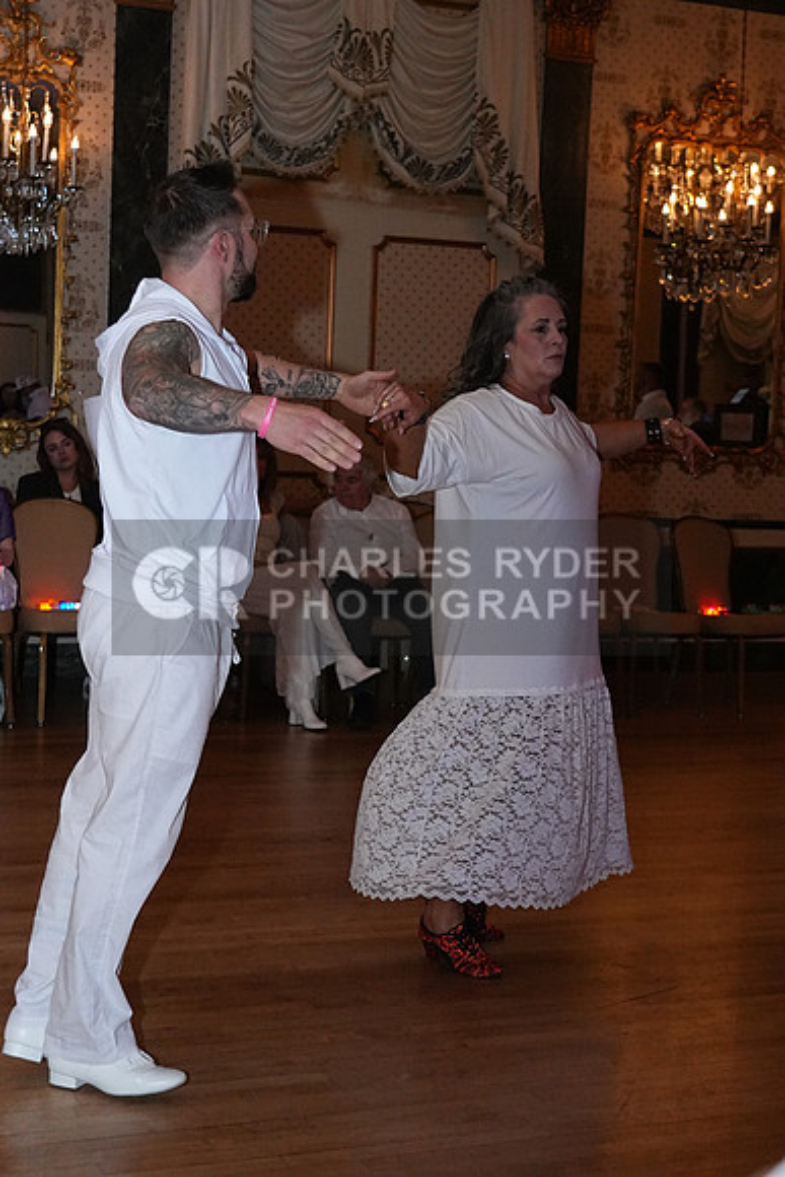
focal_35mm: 55
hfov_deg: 24.6
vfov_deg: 36.2
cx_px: 392
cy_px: 588
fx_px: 1798
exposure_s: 1/200
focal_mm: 37
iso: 5000
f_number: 4
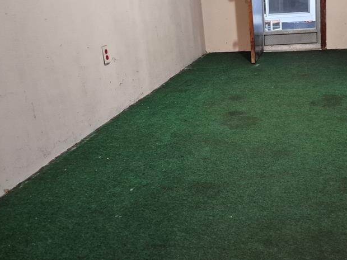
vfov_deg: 37.4
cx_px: 265
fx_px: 381
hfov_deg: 47.0
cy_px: 89
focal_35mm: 38
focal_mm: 5.4
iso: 1250
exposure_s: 1/120
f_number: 1.8
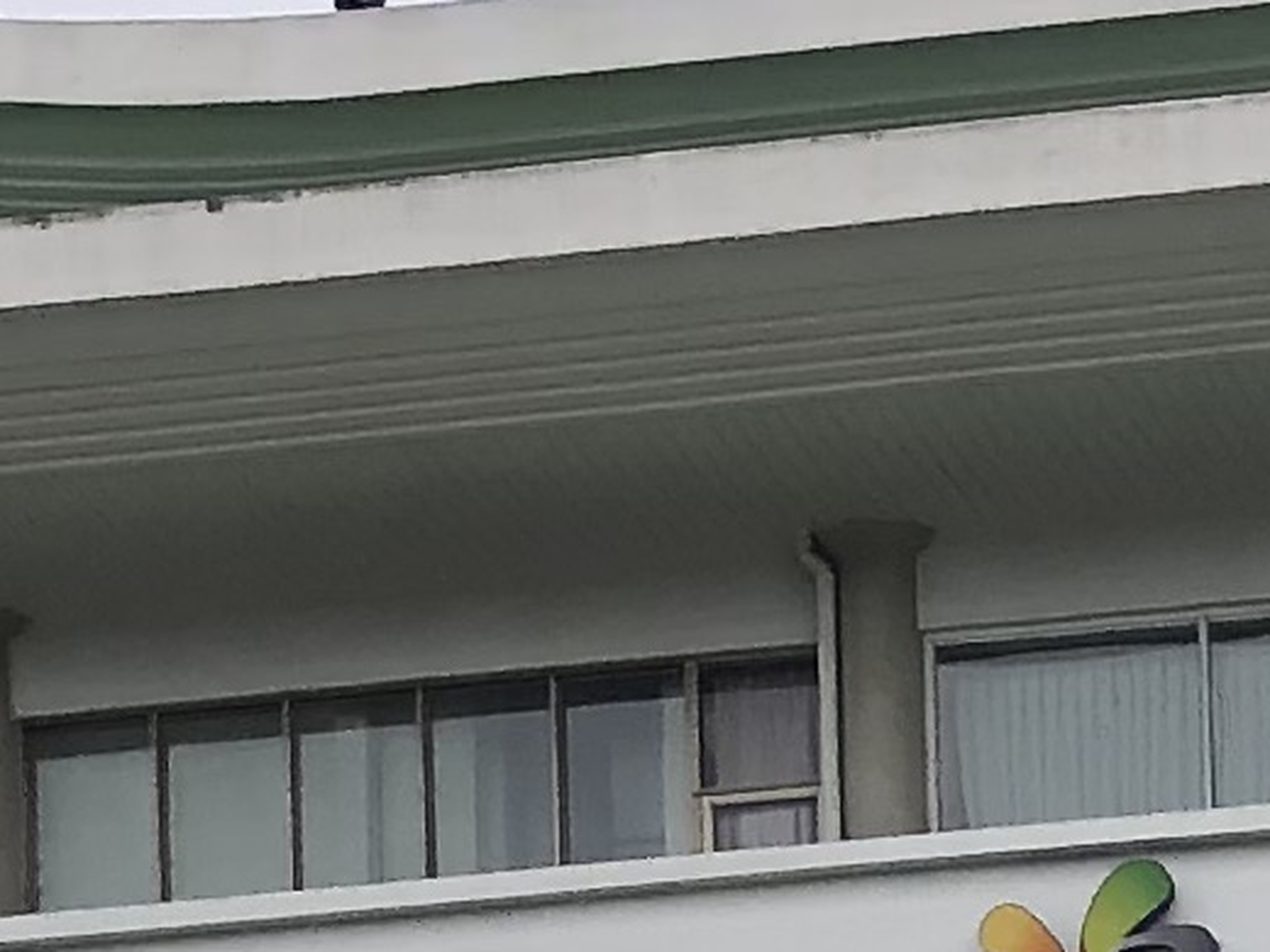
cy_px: 3181
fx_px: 7961
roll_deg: +1.2
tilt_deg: +5.7
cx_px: 2572
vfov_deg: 6.1
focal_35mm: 217
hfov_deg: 8.6
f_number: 1.8
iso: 20
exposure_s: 1/120
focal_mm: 3.99
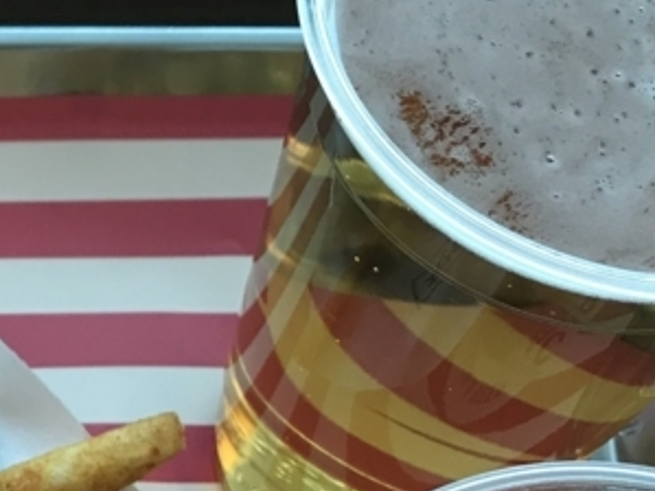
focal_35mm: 96
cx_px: -156
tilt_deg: -66.9
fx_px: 1816
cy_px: 616
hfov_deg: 19.2
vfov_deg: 14.8
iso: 25
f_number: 1.8
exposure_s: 1/40
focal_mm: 3.99
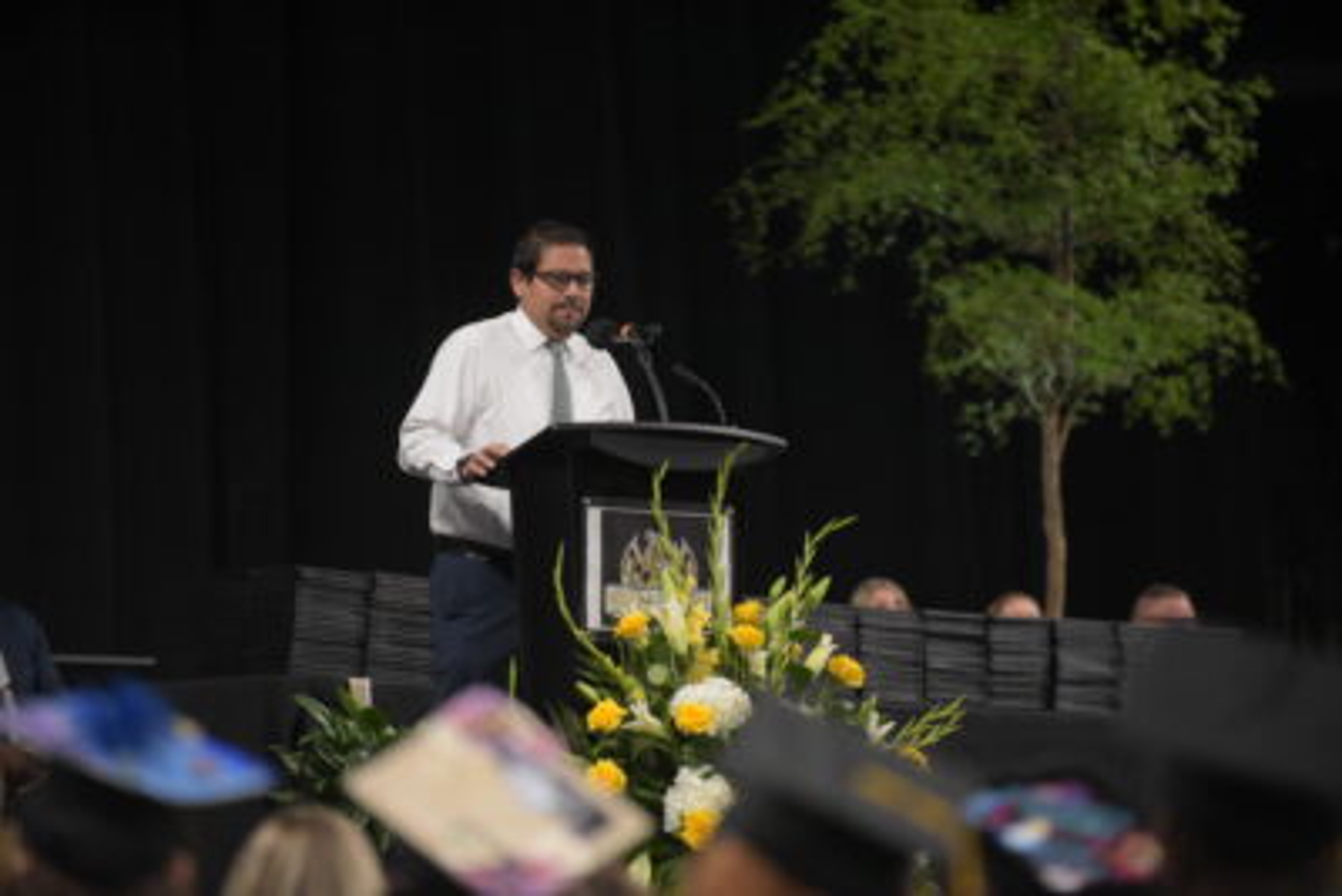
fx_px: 6712
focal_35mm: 180
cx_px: 671
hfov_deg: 11.4
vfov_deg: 7.6
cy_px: 448
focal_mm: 180
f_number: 2.8
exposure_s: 1/2000
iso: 4000
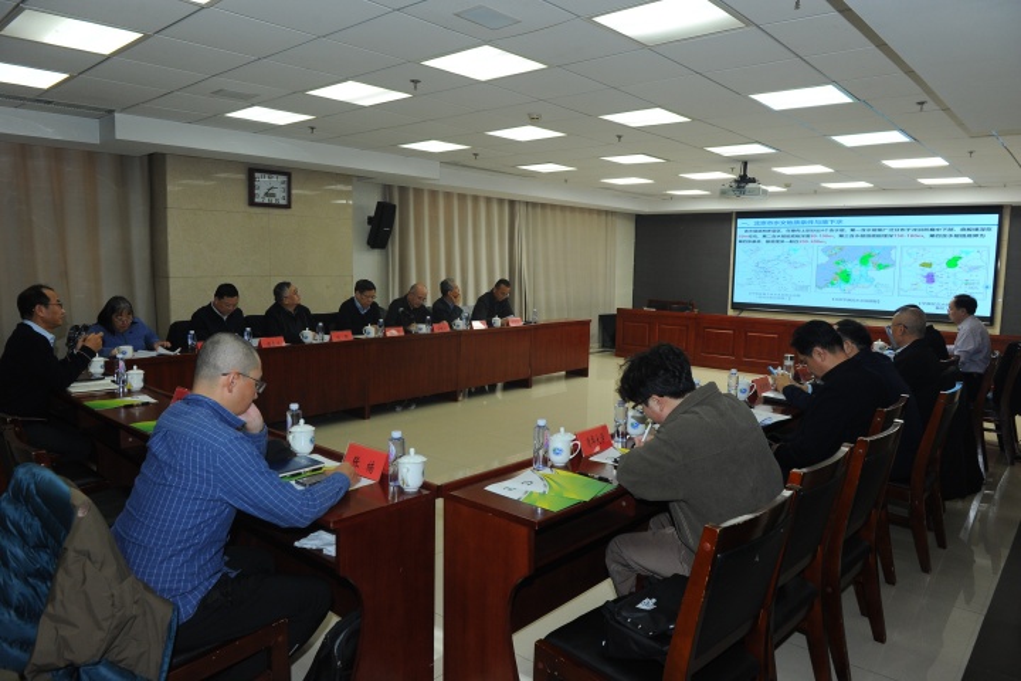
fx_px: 681
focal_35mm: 24
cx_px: 510
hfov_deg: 73.7
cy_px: 340
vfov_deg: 53.1
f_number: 8
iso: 1250
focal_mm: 24
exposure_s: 1/60
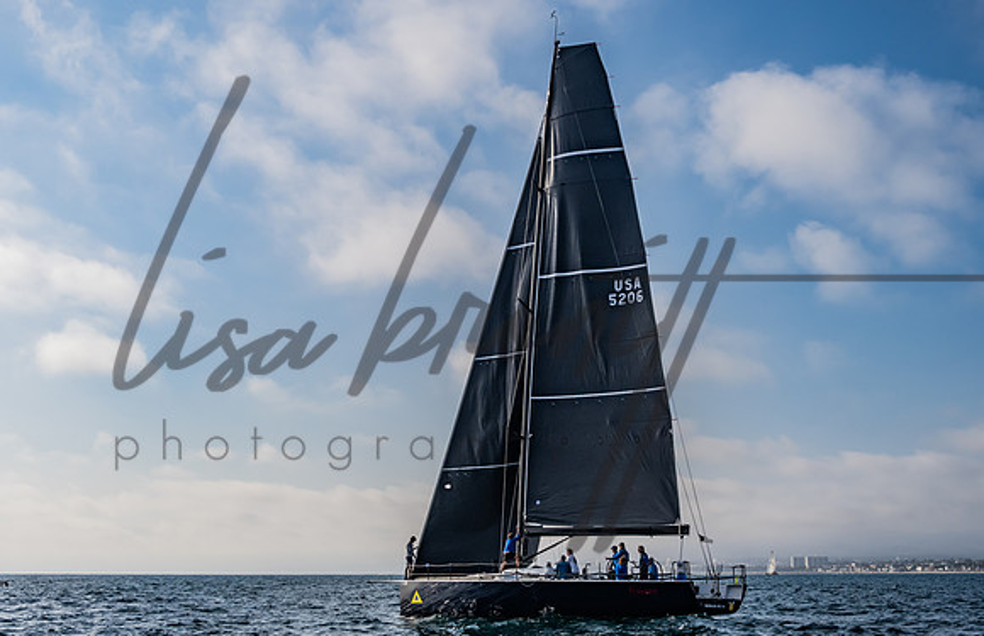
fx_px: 1226
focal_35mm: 45
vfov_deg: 29.1
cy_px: 313
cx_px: 501
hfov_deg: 43.7
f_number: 9
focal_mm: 33.5
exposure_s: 1/1600
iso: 400
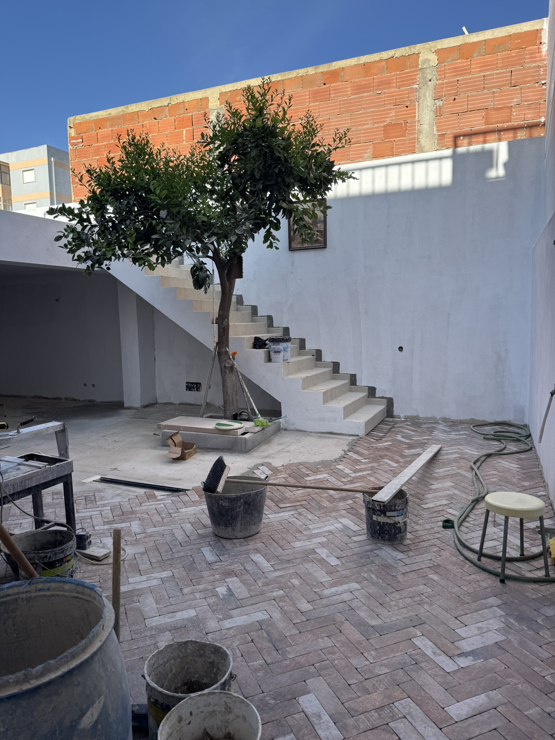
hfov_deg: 56.8
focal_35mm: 24
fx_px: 513
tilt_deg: -6.4
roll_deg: +0.0
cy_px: 370
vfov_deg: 71.6
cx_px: 278
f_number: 1.78
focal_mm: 6.76
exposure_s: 1/1597
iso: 80
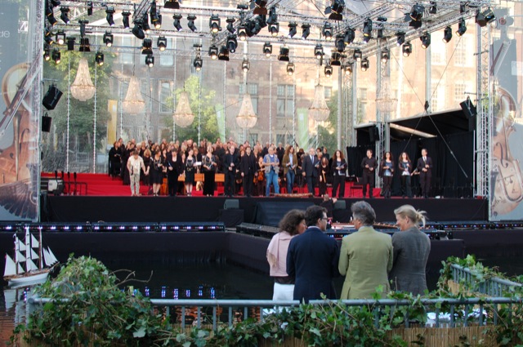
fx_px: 762
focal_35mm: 52
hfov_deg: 37.9
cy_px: 174
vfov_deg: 25.7
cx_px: 262
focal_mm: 35
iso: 400
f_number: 5.6
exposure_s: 1/125
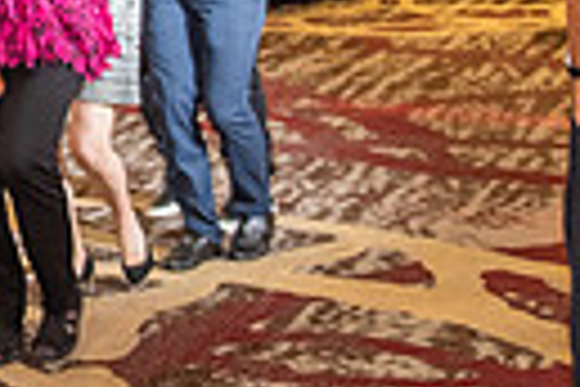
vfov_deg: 9.2
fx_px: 2320
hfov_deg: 13.3
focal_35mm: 144
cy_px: -214
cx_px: -346
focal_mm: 32
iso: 1600
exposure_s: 1/50
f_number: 2.8
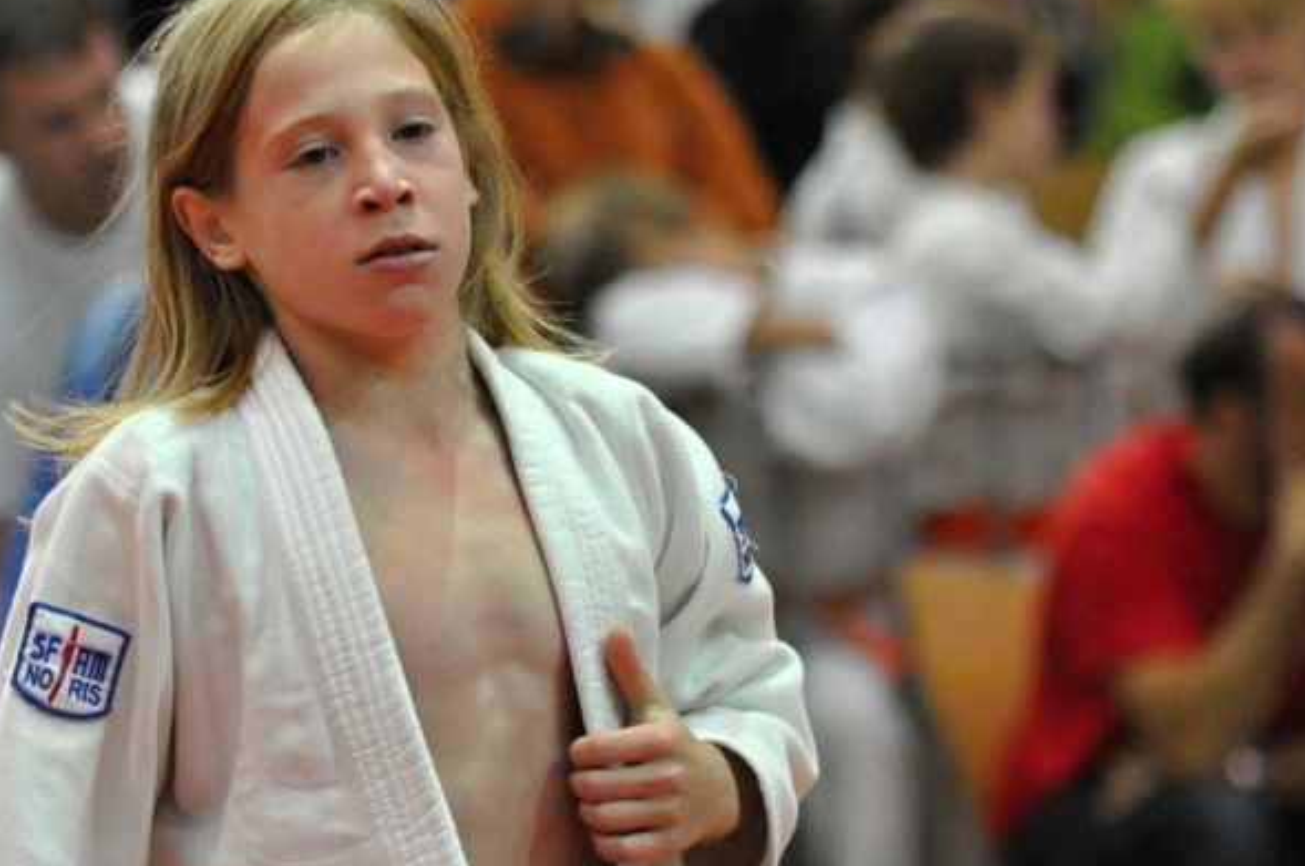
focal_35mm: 388
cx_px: 363
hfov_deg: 5.3
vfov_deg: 3.5
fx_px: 14042
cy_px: 276
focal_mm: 145
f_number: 2.8
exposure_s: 1/1000
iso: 3200
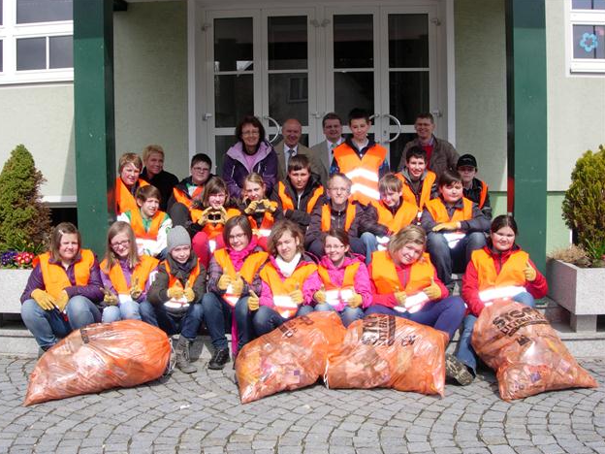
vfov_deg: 36.8
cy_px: 228
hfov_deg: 47.9
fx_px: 682
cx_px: 298
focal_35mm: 39
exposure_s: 1/745
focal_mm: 7.8
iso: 79
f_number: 4.8
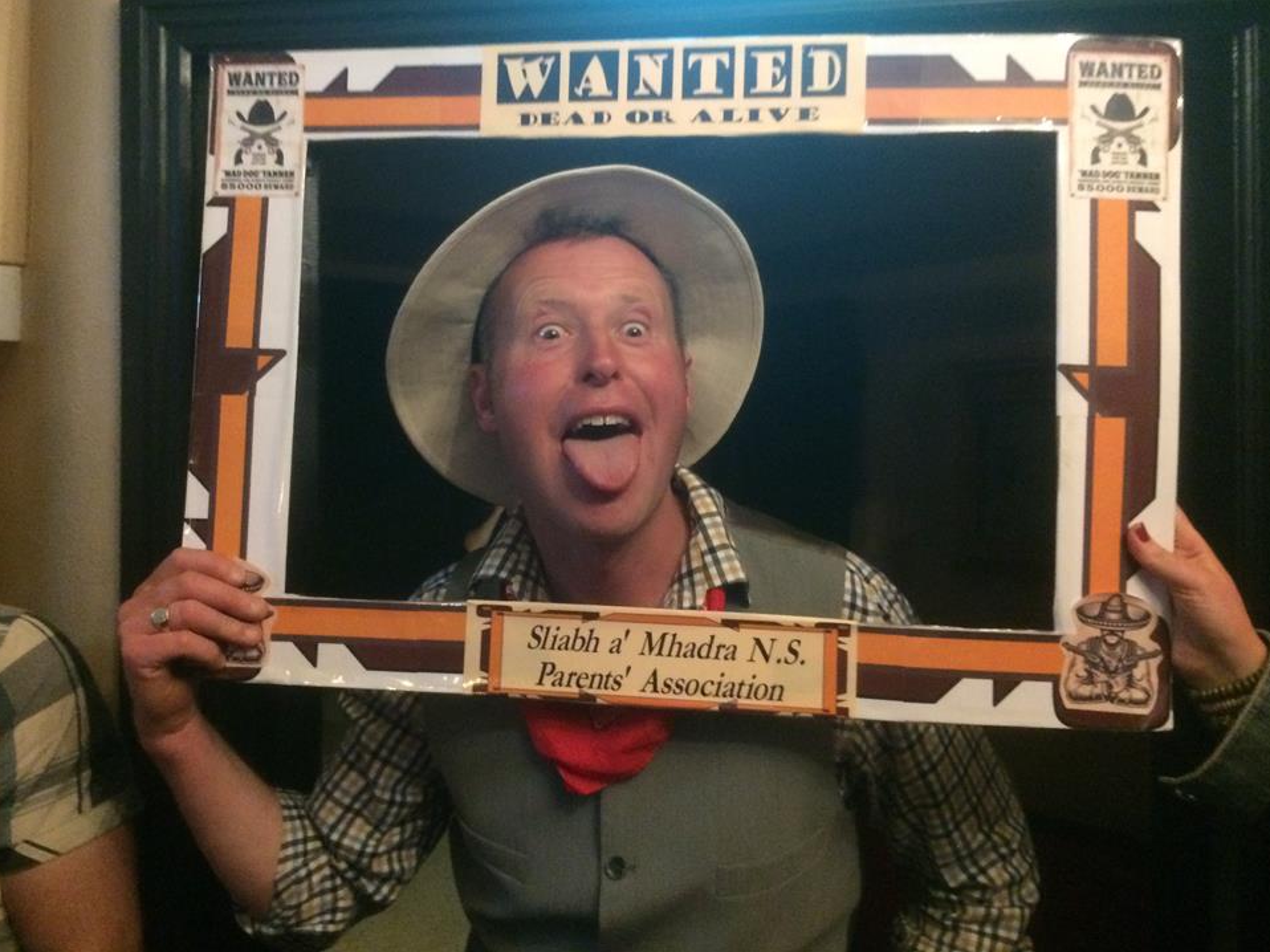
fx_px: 1137
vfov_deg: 45.4
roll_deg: +1.7
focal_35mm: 31
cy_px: 444
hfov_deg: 58.3
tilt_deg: -0.6
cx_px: 611
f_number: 2.2
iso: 400
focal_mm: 4.15
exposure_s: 1/17
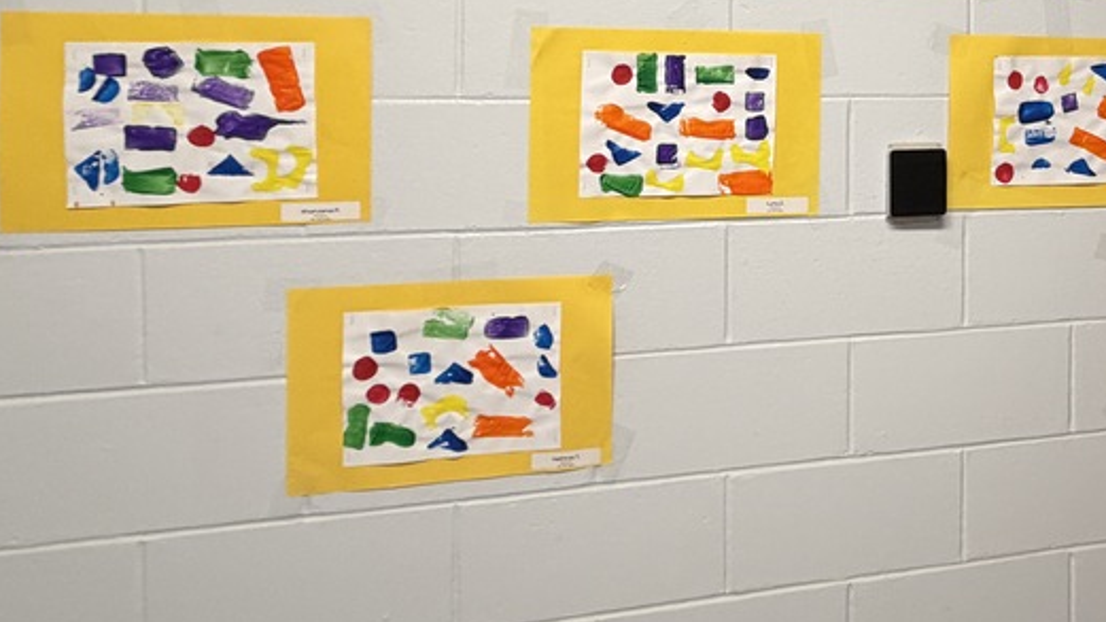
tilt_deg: +1.6
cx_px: 879
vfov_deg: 36.4
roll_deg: +0.2
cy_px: 55
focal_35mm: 30
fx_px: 880
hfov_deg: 59.4
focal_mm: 2.22
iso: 200
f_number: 2.2
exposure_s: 1/60
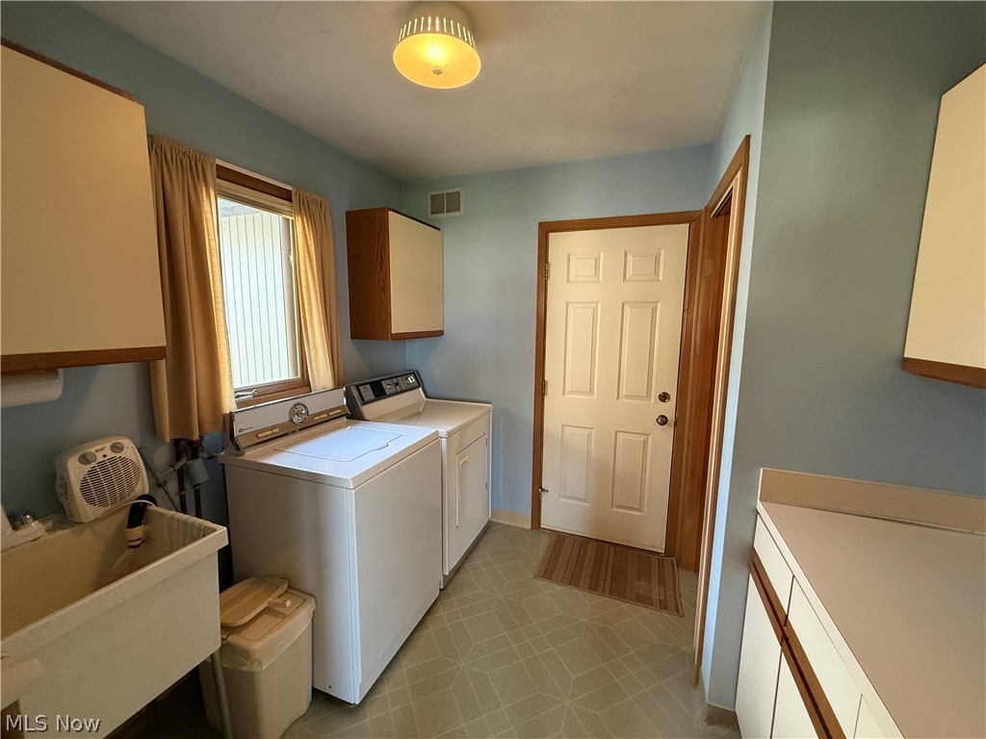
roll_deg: -0.7
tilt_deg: -7.0
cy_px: 370
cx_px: 493
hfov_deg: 102.1
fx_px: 399
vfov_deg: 85.7
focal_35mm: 14
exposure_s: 1/60
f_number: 2.2
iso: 400
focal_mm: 2.22
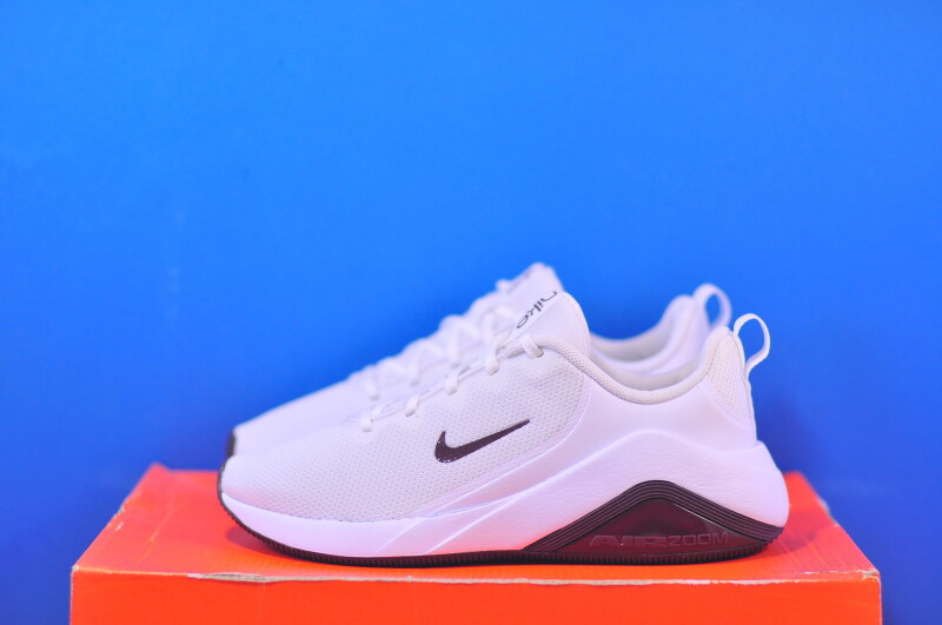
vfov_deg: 18.1
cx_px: 471
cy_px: 312
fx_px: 1960
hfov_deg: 27.0
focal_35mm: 75
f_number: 2.2
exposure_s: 1/320
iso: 250
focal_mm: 50
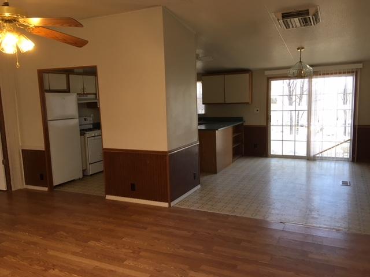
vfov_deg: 48.2
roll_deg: +2.7
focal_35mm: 29
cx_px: 185
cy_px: 138
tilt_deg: -8.3
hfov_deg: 61.7
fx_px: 310
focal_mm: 4.15
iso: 32
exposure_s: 1/30
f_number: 2.2
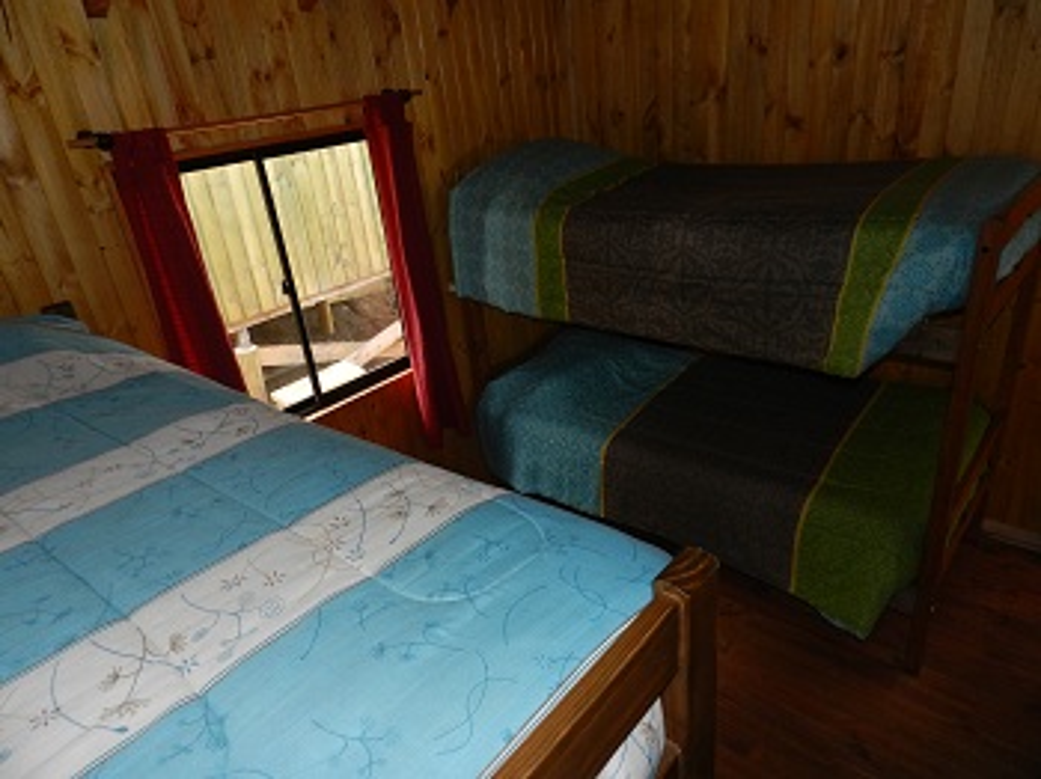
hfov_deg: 74.0
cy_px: 390
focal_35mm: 23
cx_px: 520
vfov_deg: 58.8
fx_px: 691
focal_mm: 4
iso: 200
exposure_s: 1/30
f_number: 3.4
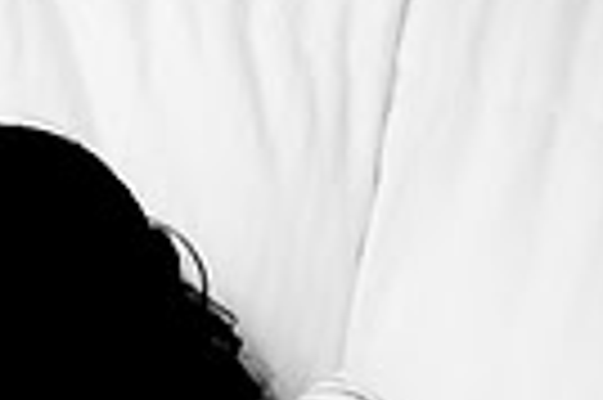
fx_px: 2610
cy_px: 762
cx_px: -364
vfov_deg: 8.4
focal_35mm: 156
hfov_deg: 12.4
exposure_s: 1/50
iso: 200
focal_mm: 24
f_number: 2.8
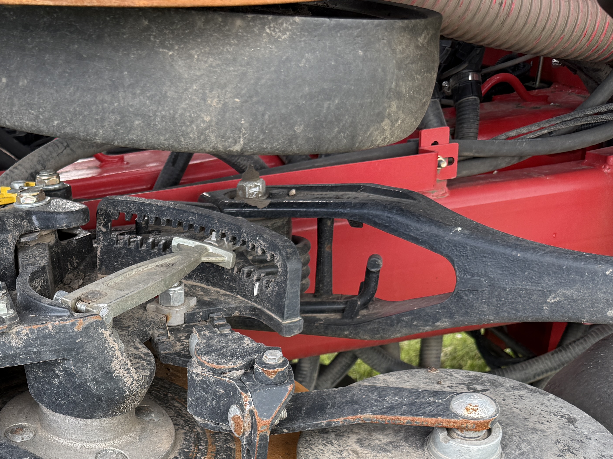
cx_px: 64
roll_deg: +5.3
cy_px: 459
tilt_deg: -28.3
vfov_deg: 27.9
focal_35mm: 49
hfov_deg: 36.5
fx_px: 868
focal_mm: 6.76
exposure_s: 1/180
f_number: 1.78
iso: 64
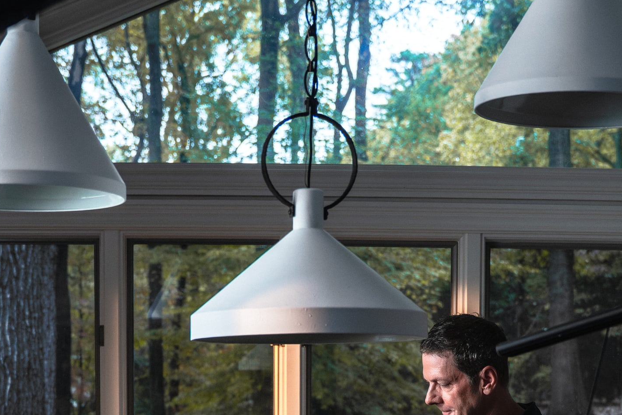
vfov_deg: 15.5
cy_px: 529
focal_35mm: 84
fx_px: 1451
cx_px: 308
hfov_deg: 24.2
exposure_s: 1/320
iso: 1000
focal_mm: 29.8
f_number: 2.8
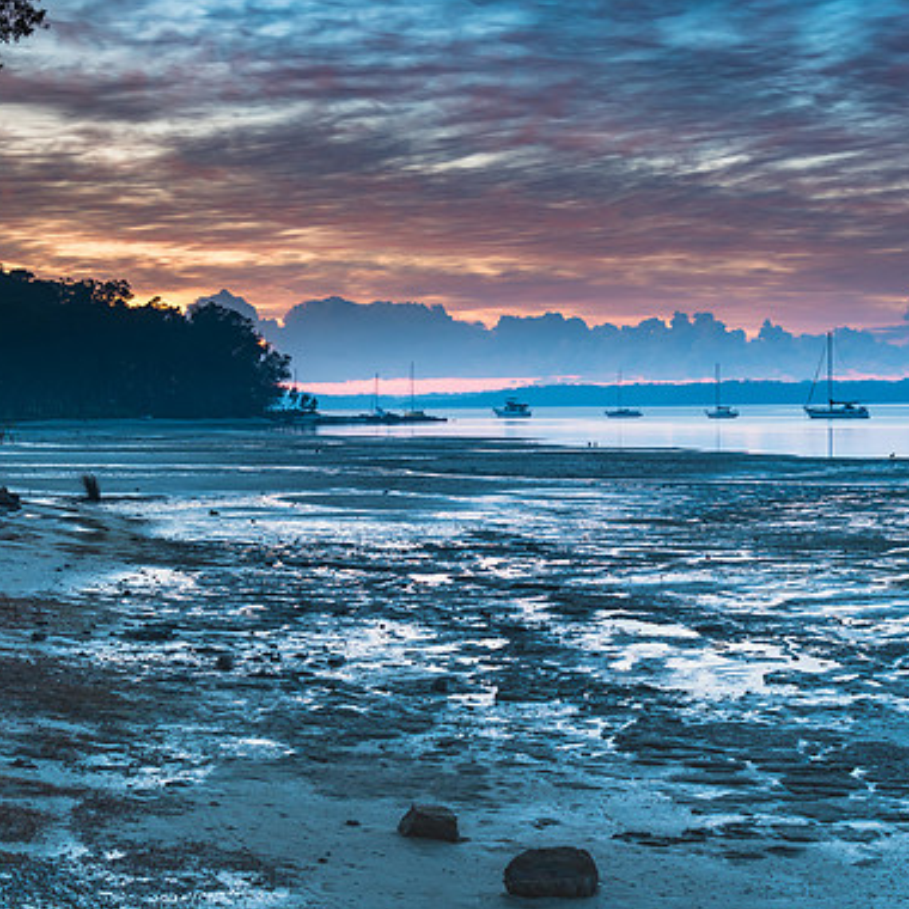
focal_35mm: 63
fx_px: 1872
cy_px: 460
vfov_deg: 27.3
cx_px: 486
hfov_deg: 27.3
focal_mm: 48
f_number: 7.1
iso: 200
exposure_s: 8
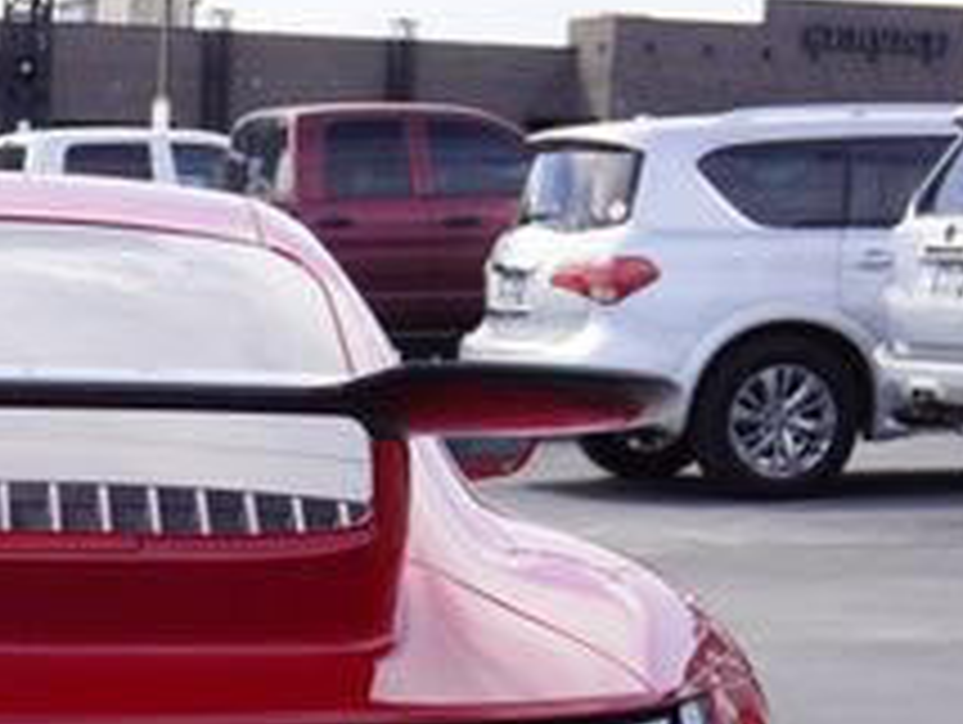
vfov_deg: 12.9
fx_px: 3119
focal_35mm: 112
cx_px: -94
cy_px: 899
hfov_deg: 17.0
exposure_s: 1/125
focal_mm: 26
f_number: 6.3
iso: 100
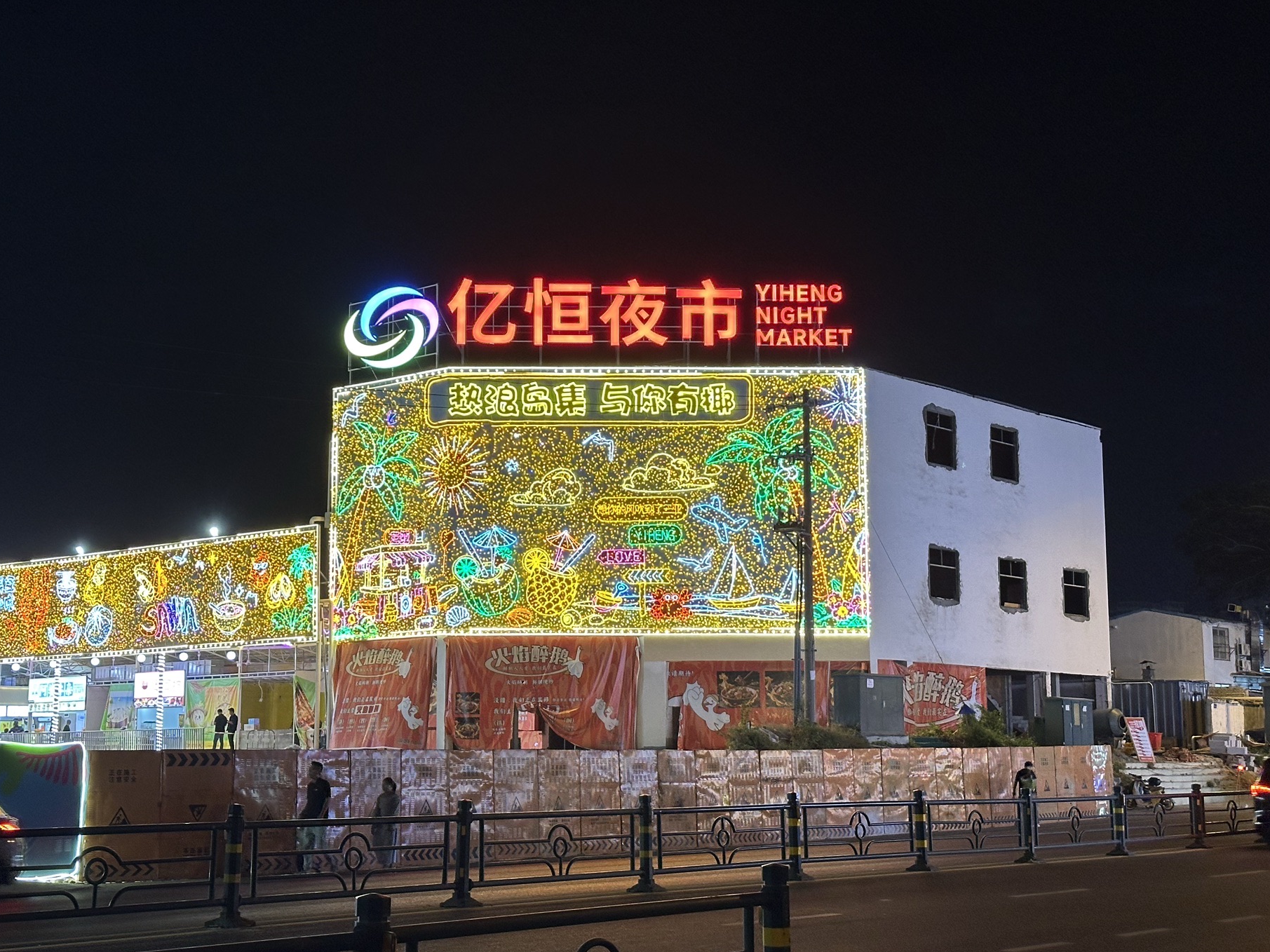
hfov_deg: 36.2
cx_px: 590
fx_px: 1944
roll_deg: +0.3
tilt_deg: +8.2
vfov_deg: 27.5
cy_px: 476
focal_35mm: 53
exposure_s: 1/50
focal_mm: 6.86
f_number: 1.78
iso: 160
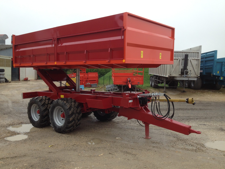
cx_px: 112
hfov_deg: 52.6
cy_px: 84
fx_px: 227
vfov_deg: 40.7
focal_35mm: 35
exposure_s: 1/381
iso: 50
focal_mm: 4.28
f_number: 2.4
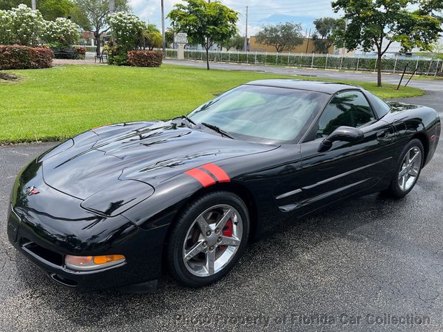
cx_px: 224
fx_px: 346
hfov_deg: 65.3
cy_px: 162
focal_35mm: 27
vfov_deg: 51.4
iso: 50
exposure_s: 1/1934
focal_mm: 5.7
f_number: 1.5
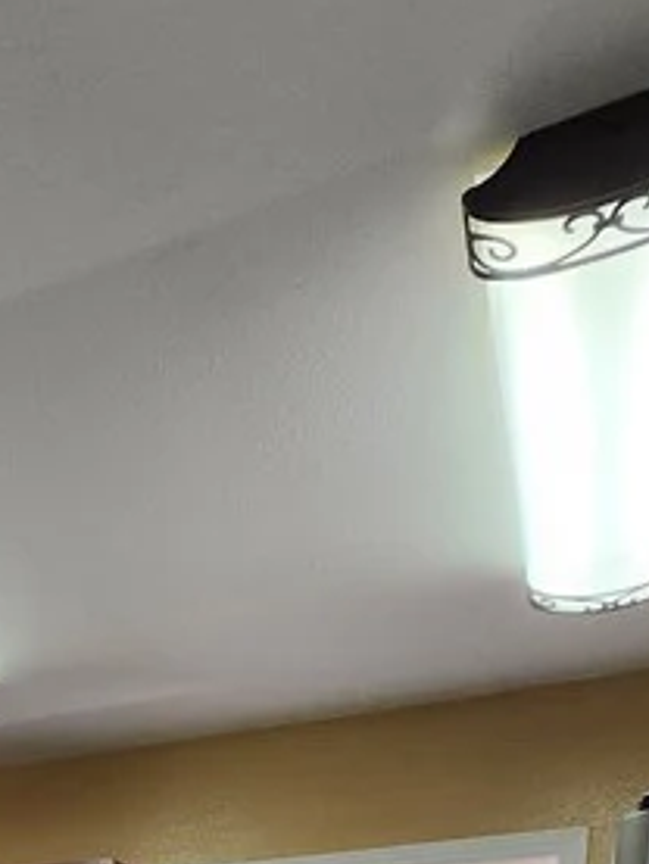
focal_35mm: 48
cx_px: -243
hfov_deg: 25.2
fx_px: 1199
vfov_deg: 27.9
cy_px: 1273
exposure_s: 1/60
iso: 250
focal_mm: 1.74
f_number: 2.2
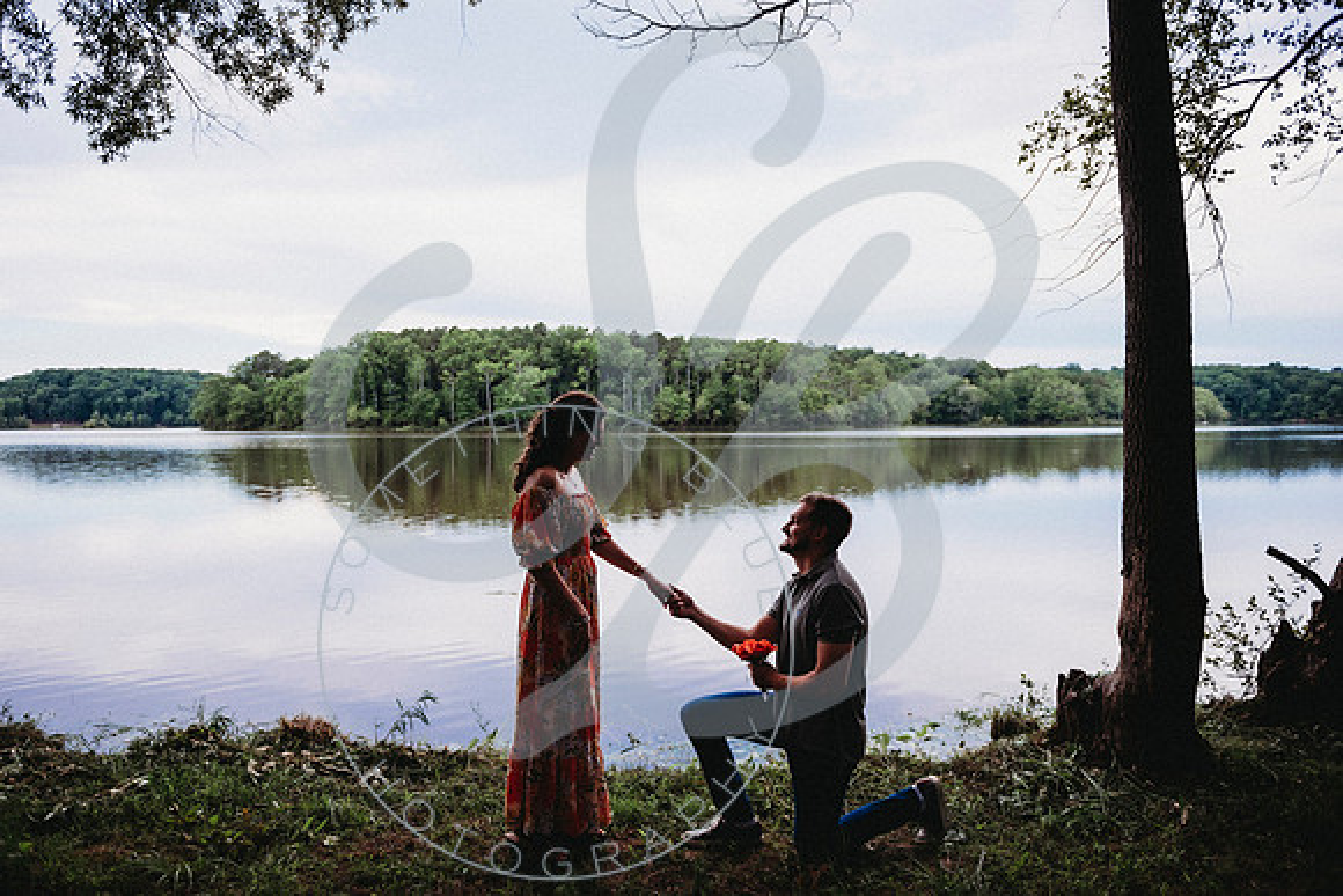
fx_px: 901
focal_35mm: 24
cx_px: 669
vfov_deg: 52.9
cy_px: 448
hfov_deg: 73.4
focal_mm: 24
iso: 100
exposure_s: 1/160
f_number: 2.8
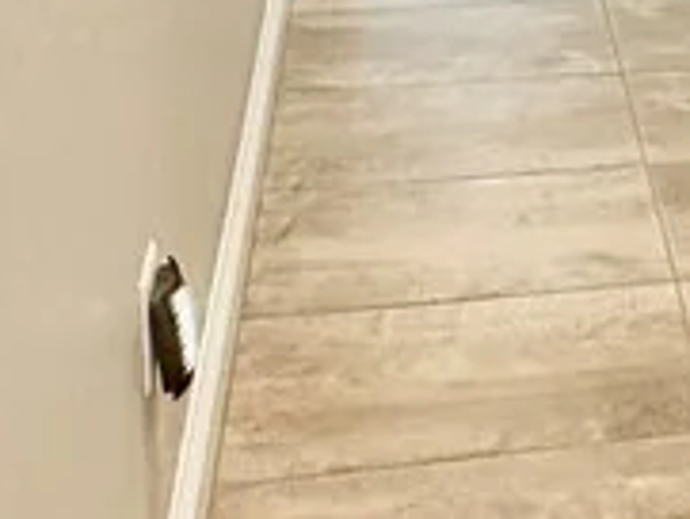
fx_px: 1576
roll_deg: -5.3
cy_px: -271
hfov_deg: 22.9
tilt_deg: -15.7
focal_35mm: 79
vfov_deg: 16.9
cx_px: 804
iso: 250
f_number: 2.2
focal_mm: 2.22
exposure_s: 1/60
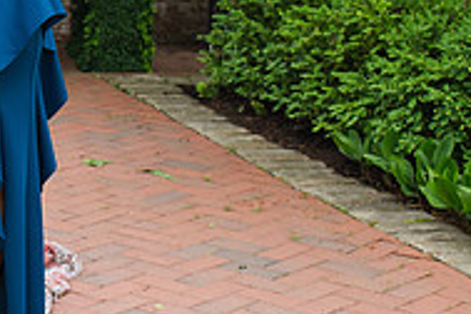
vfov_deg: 10.9
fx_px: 1622
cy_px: -41
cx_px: -145
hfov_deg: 15.7
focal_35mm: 124
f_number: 3.2
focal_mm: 35
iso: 110
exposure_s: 1/320
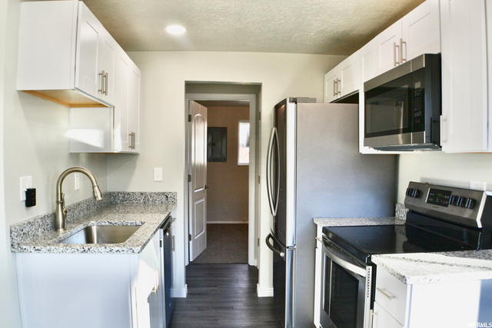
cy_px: 164
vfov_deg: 36.9
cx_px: 246
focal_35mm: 36
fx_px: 492
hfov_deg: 53.1
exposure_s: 1/125
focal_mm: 24
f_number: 5.6
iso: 320
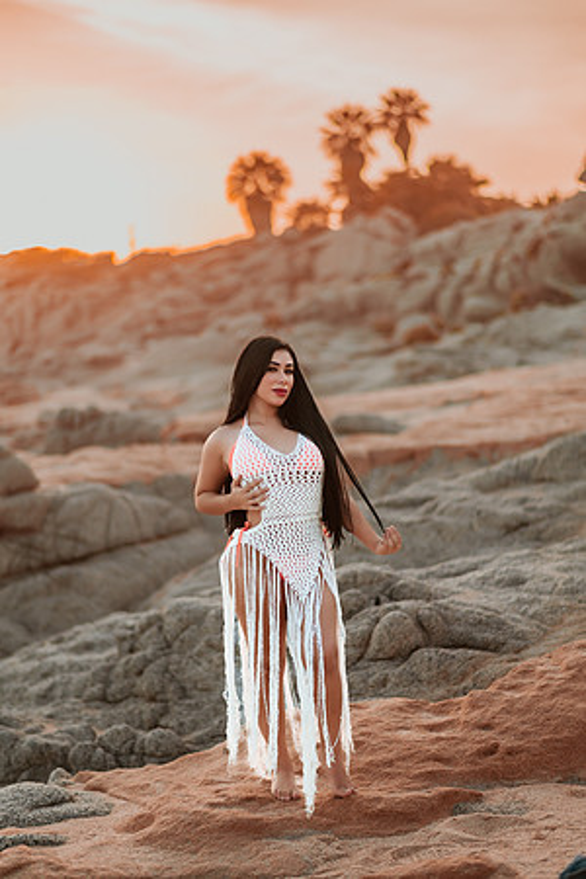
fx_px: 1416
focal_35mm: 58
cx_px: 293
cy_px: 440
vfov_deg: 34.5
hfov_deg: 23.4
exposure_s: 1/1600
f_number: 1.4
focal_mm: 58
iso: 100
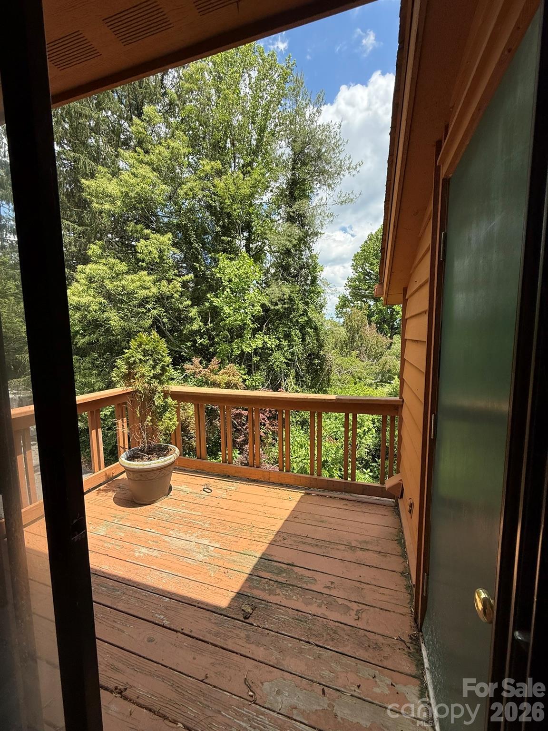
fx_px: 296
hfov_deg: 85.7
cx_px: 274
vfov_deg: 102.1
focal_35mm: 14
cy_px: 366
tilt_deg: -5.9
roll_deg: +0.0
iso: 64
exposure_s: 1/1125
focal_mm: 2.22
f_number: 2.2
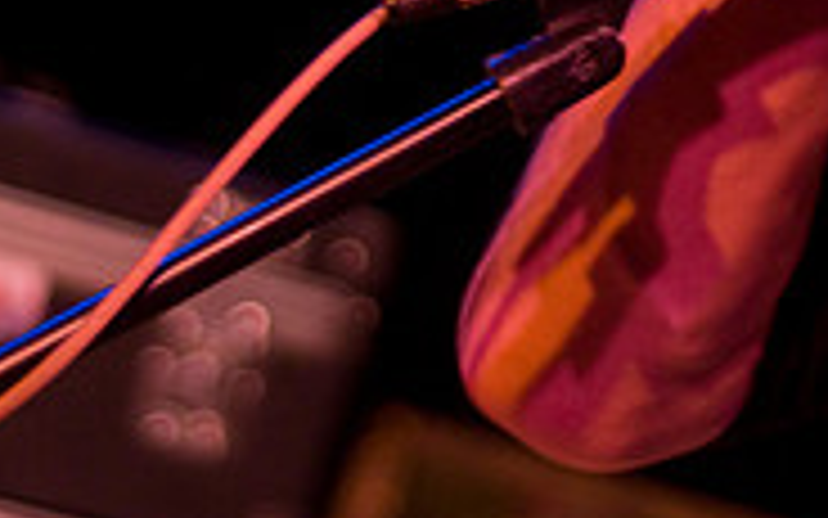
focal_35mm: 241
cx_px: 572
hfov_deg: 8.7
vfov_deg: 5.4
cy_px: -277
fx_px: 5438
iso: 1000
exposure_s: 1/125
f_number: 1.8
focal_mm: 50
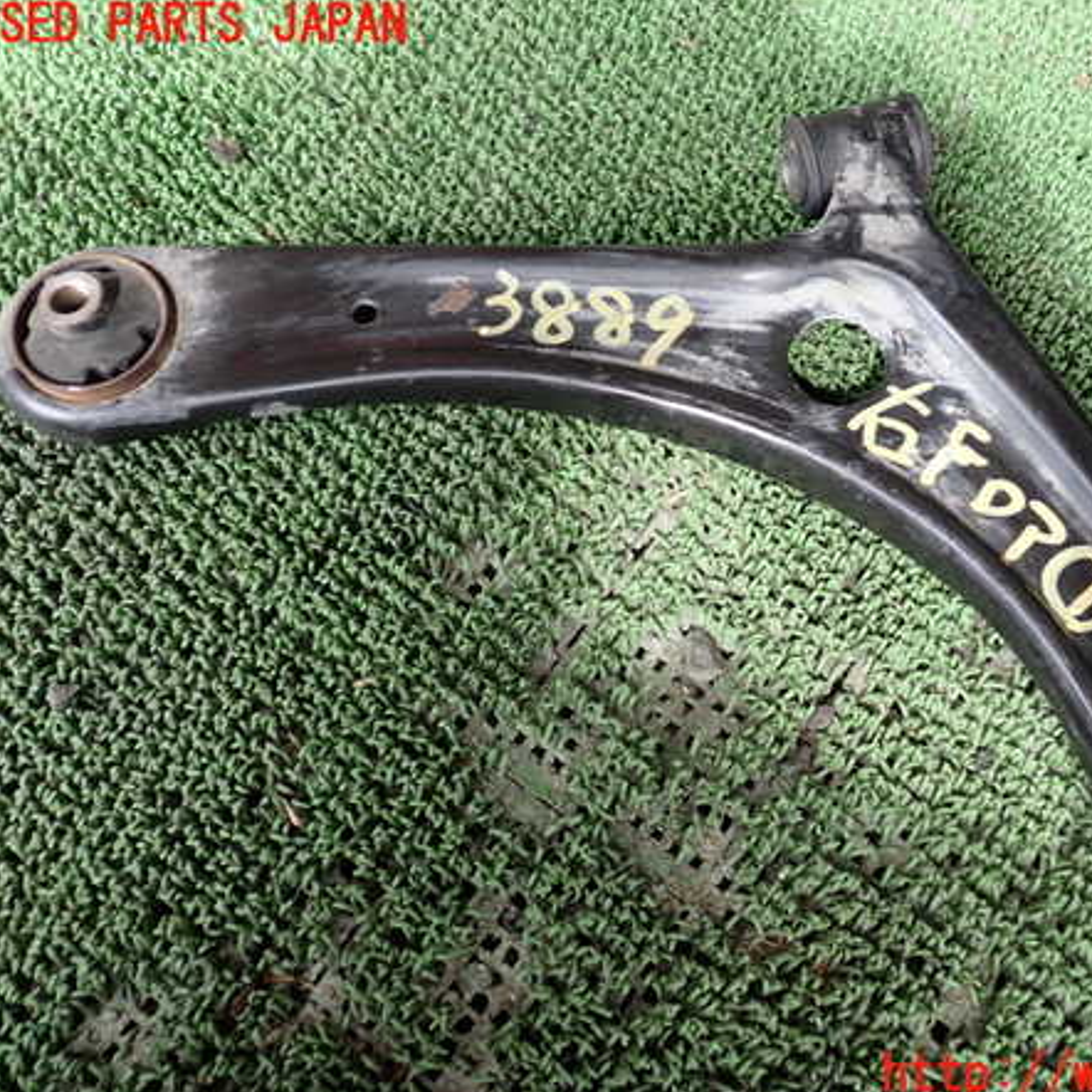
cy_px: 551
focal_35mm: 36
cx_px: 699
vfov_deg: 46.0
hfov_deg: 45.6
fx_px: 1285
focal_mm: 5.4
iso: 160
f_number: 2.3
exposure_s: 1/125
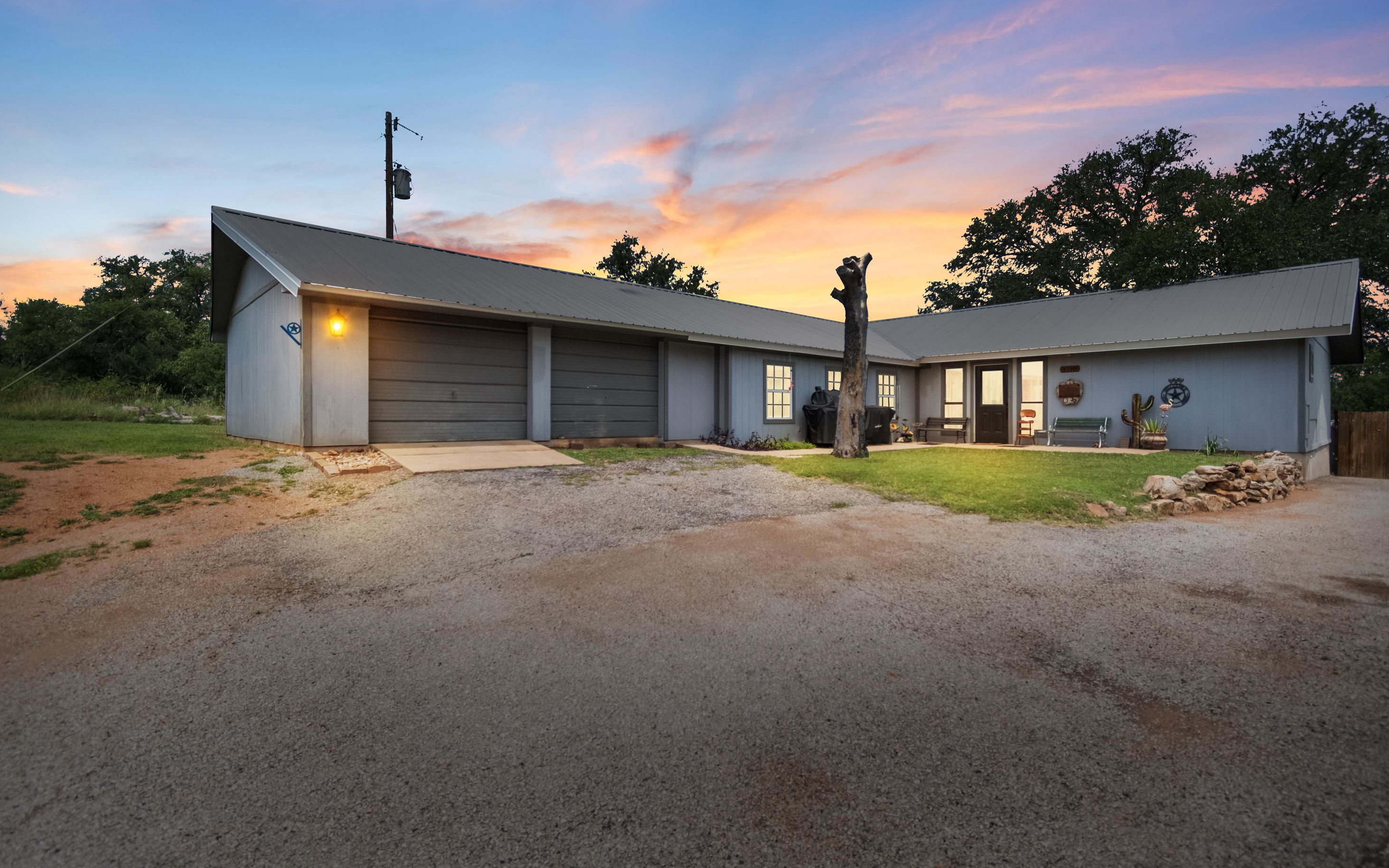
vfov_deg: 71.3
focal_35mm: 16
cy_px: 433
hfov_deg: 97.8
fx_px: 606
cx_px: 720
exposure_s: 1/8000
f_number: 4.5
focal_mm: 10
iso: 180
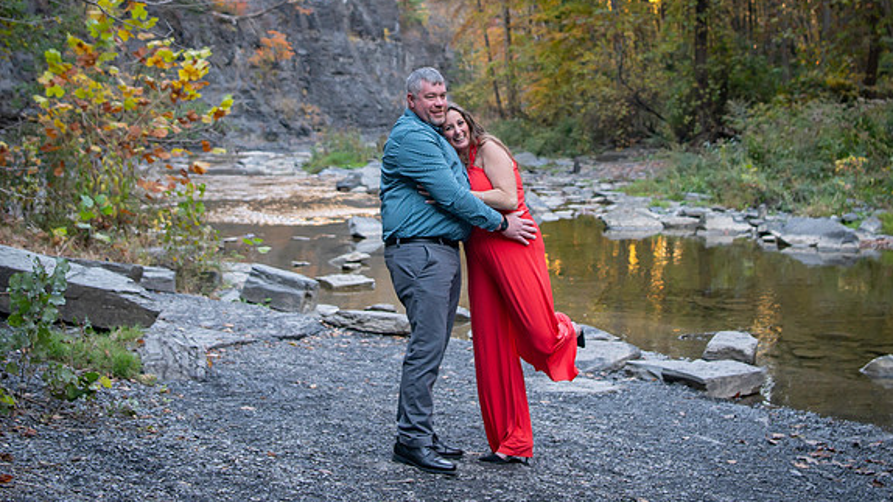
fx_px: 1492
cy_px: 66
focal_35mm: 63
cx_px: 450
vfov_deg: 18.8
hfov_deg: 33.3
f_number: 2.8
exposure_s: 1/250
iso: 640
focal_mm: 32
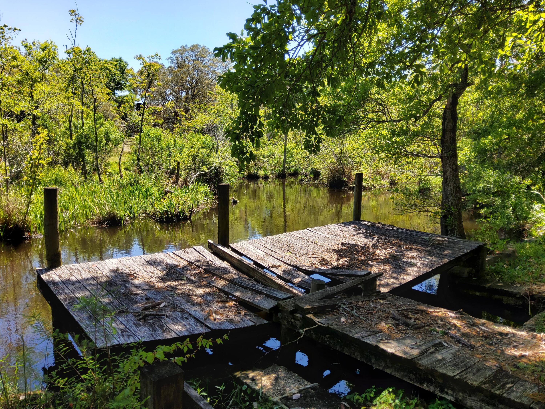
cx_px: 272
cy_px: 204
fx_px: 409
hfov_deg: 67.3
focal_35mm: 26
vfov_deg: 53.1
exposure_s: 1/624
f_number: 2
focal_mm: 3.08
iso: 50
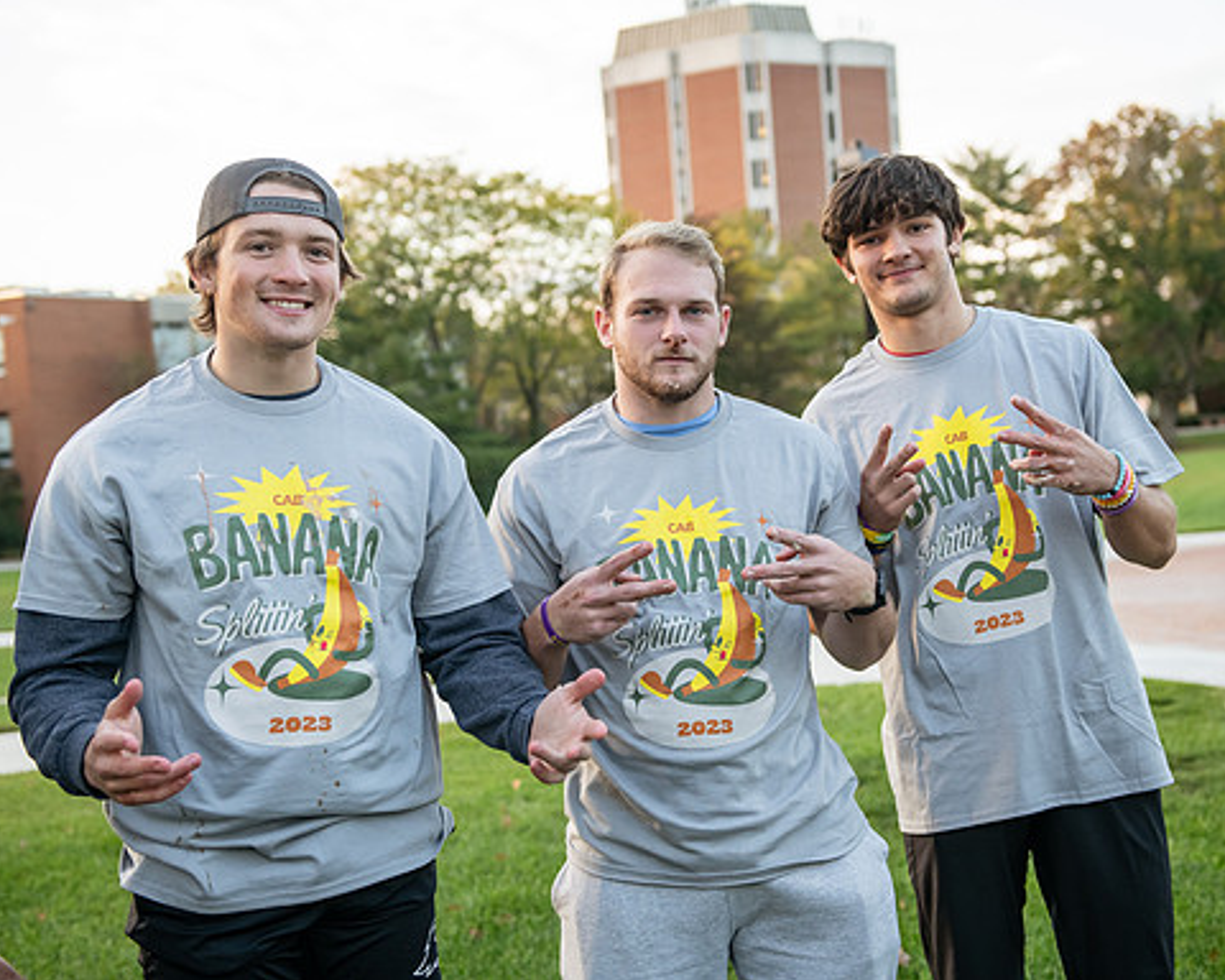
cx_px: 658
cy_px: 489
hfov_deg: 36.6
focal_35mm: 51
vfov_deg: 29.7
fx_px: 1849
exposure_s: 1/320
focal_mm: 45
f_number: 3.2
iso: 800
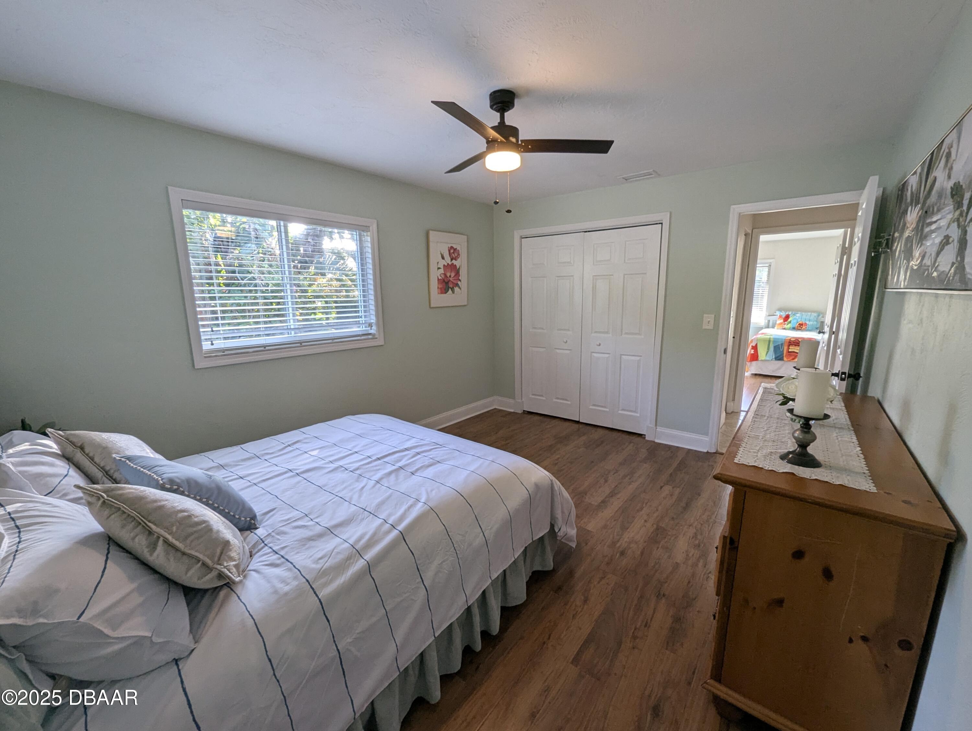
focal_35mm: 13
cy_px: 366
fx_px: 366
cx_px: 486
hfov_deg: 106.1
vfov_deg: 90.0
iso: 50
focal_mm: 1.95
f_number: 2.2
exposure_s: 1/40
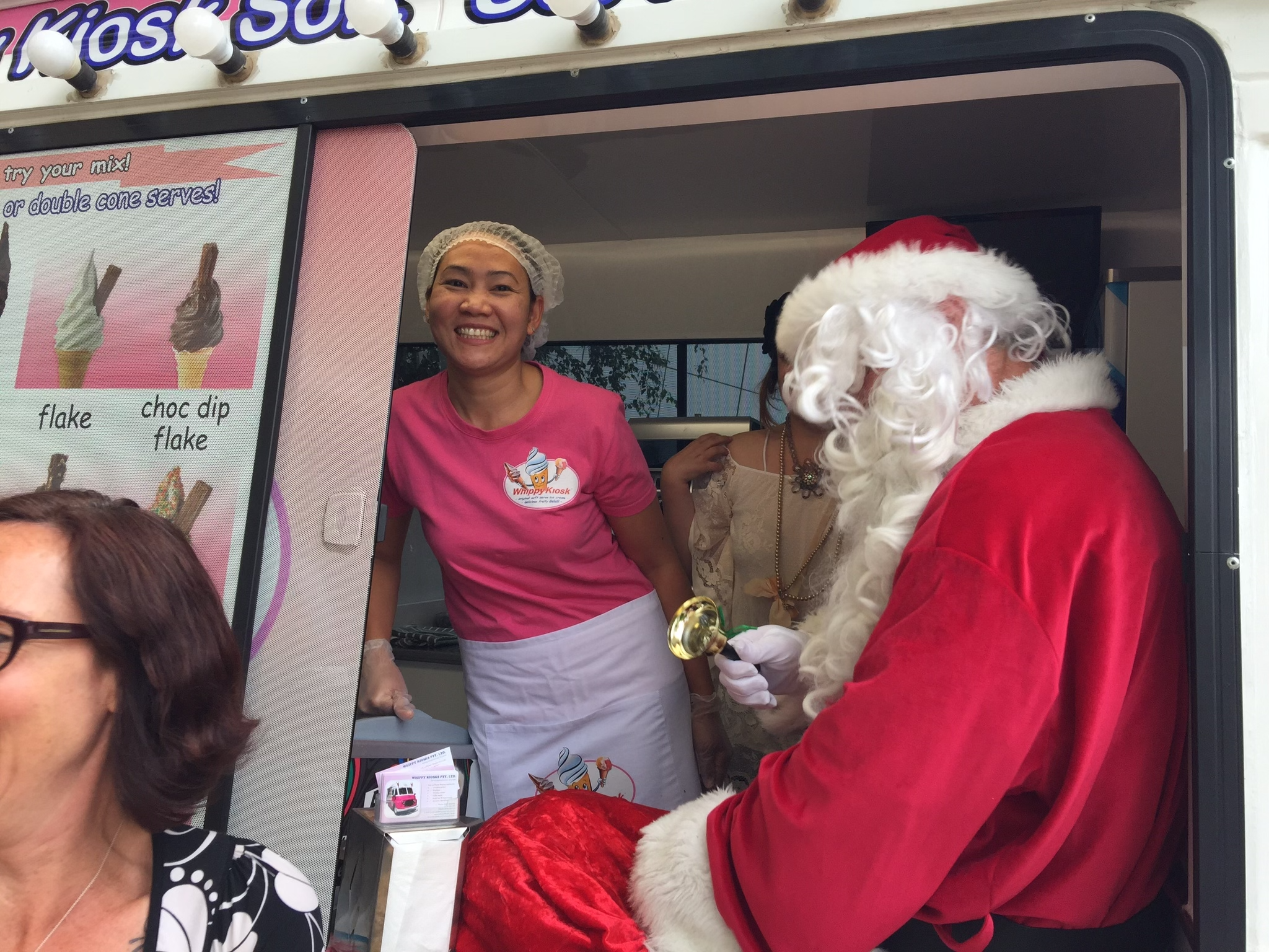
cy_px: 476
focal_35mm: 29
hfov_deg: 61.7
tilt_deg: +2.2
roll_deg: -0.6
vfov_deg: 48.2
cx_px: 634
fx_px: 1063
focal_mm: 4.15
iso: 32
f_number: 2.2
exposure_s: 1/171
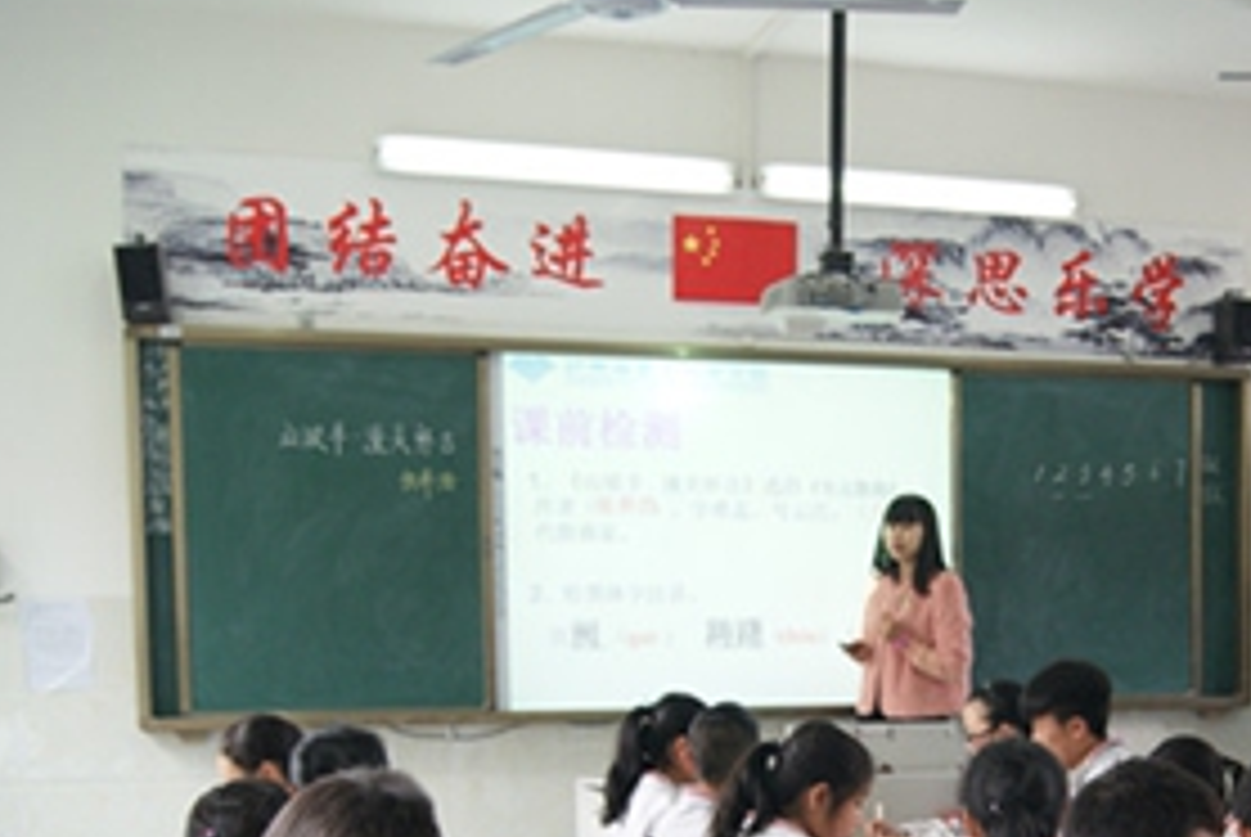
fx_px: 1878
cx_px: 810
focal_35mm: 54
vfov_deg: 24.8
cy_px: 626
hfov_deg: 36.5
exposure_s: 1/80
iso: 400
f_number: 3.5
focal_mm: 20
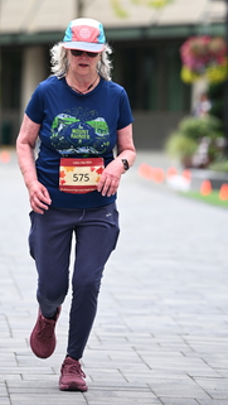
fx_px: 2789
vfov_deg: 8.3
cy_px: 101
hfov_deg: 4.7
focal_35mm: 260
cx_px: 59
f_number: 2.8
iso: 640
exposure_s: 1/1250
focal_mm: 145
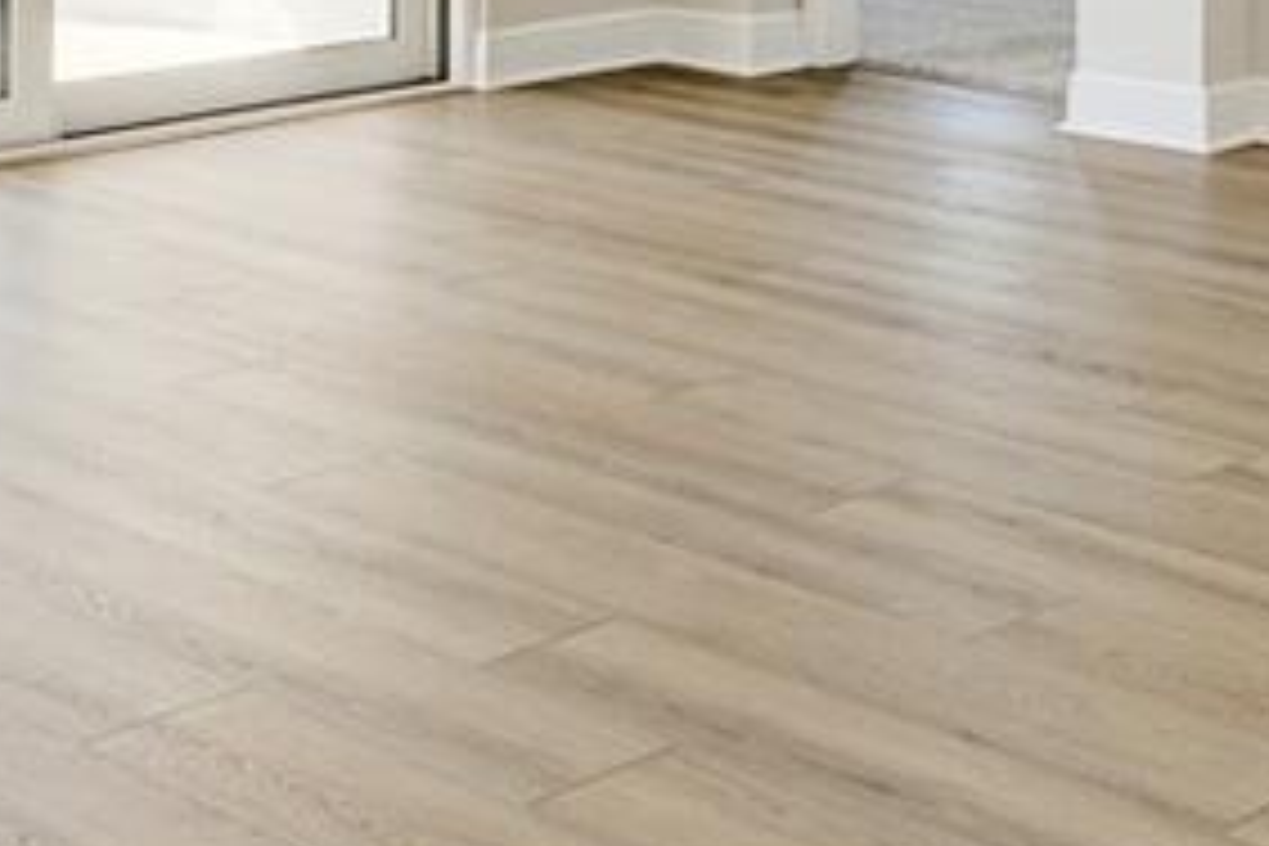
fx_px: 2996
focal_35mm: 85
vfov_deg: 14.9
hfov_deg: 23.9
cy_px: -443
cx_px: 576
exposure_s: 1/40
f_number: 9
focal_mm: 15
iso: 200
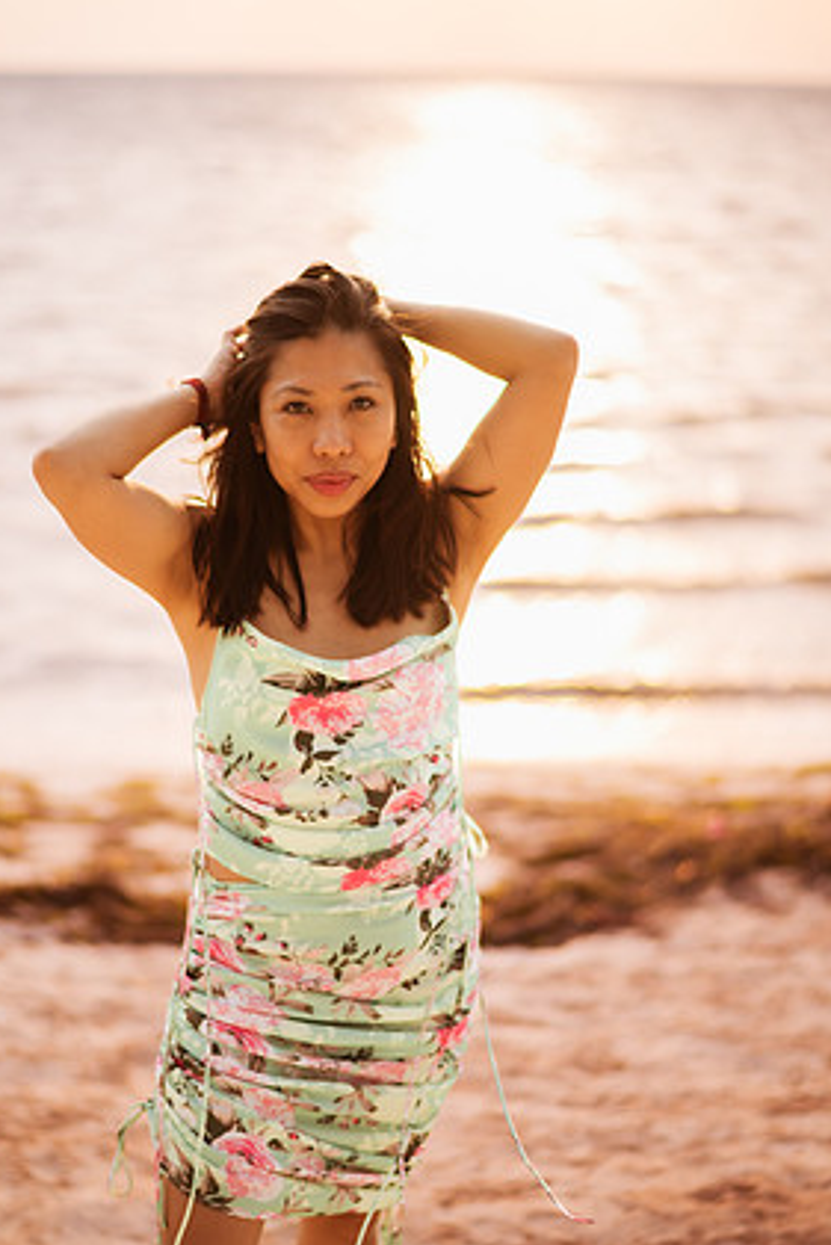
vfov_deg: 32.4
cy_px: 639
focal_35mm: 62
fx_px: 2145
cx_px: 402
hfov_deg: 21.9
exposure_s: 1/2000
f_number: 1.4
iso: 100
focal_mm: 58
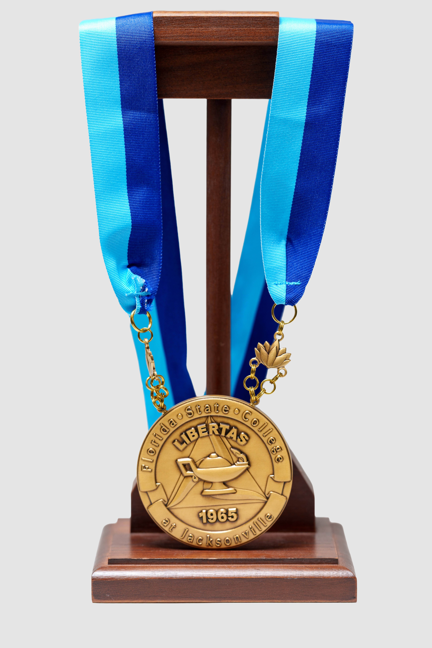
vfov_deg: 17.5
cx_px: 216
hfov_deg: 11.7
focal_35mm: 117
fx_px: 2101
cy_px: 324
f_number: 4.5
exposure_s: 1/200
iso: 160
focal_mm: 116.7
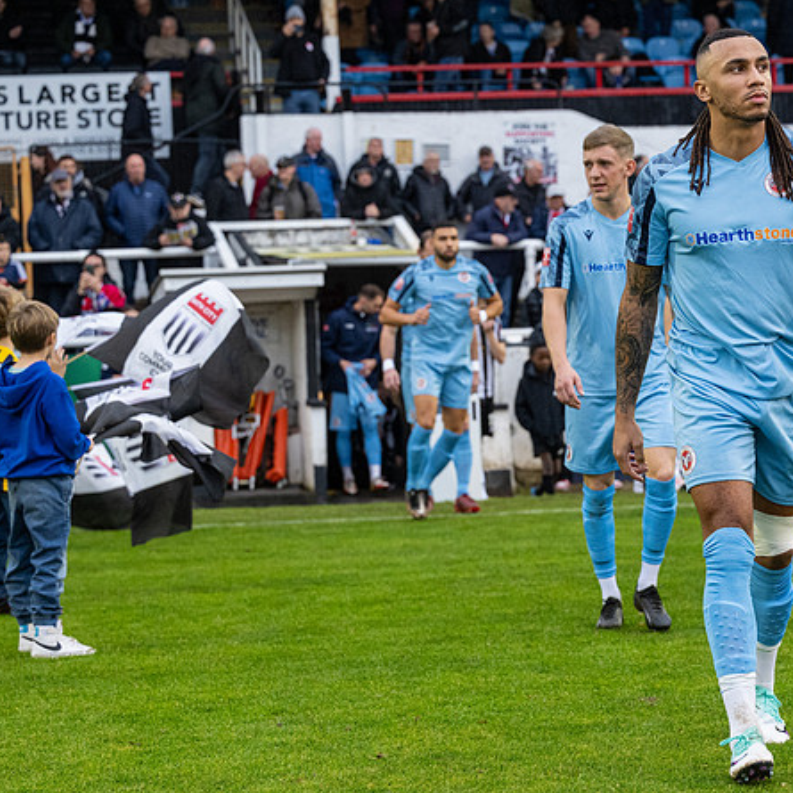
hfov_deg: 15.0
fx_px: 2981
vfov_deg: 15.2
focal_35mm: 115
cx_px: 699
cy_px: 432
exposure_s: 1/400
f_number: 4
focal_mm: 70
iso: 2000
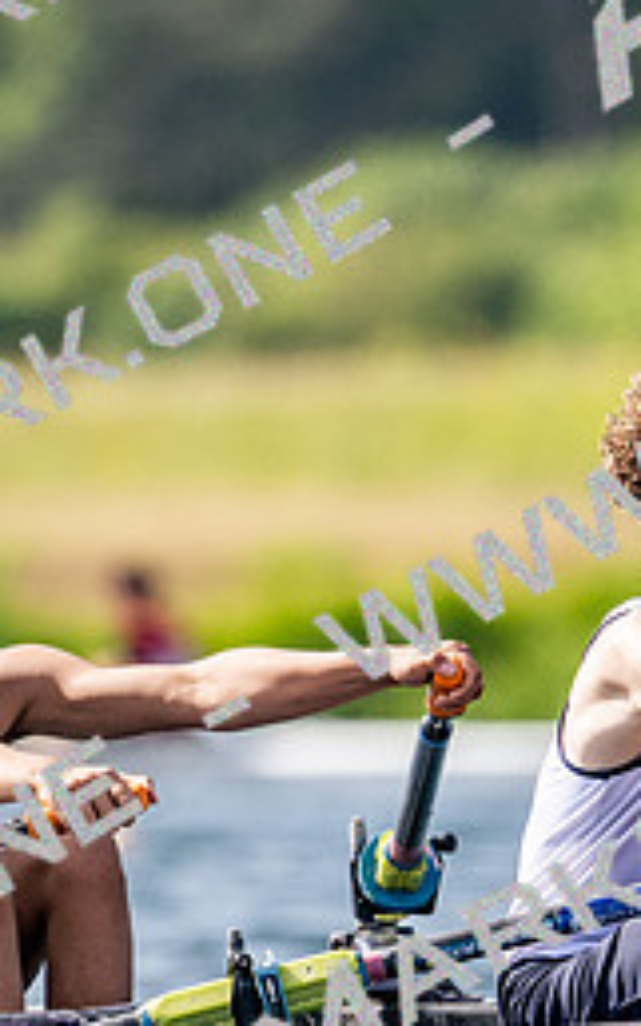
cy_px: 692
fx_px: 38419
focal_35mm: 1373
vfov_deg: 1.5
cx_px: 804
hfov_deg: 1.0
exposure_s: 1/2500
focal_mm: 400
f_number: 4.5
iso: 280
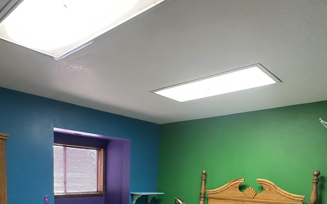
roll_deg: -1.3
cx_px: 125
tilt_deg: -8.5
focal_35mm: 31
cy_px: 218
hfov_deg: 60.5
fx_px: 276
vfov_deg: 35.4
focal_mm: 2.22
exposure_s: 1/60
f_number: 2.2
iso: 320
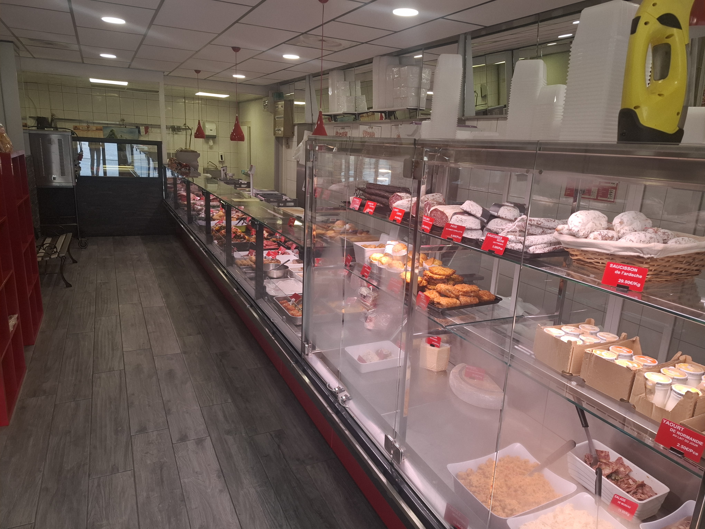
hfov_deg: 73.9
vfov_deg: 58.9
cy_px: 264
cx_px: 352
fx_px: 468
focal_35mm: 23
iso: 100
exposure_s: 1/100
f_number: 1.8
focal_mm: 5.54
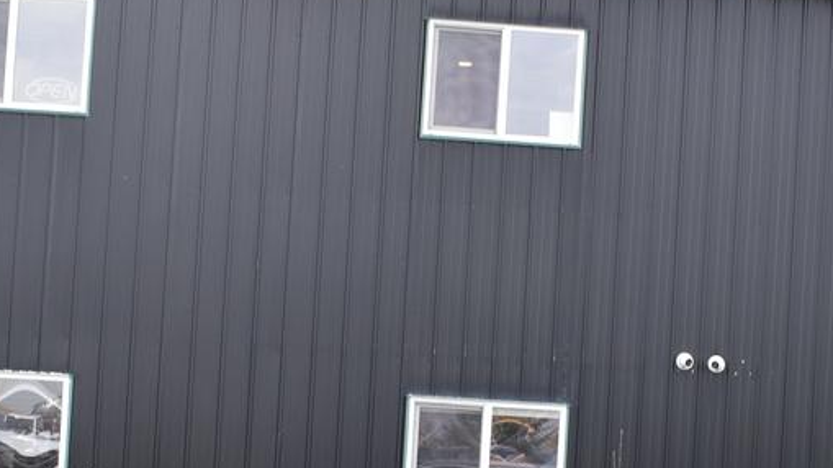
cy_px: 388
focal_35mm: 79
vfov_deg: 15.2
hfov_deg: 26.7
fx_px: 1744
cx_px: 553
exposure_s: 1/250
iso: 200
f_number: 5.6
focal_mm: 20
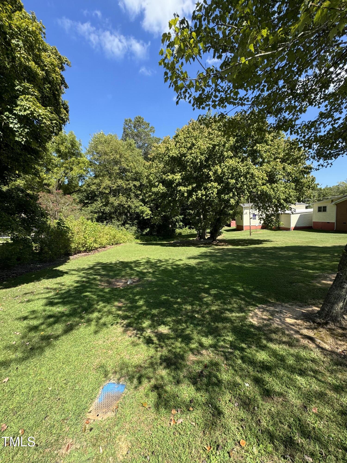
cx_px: 174
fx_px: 187
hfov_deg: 85.7
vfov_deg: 102.1
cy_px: 232
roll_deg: +2.4
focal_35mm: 14
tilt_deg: -5.0
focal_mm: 2.22
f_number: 2.2
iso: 40
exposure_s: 1/501
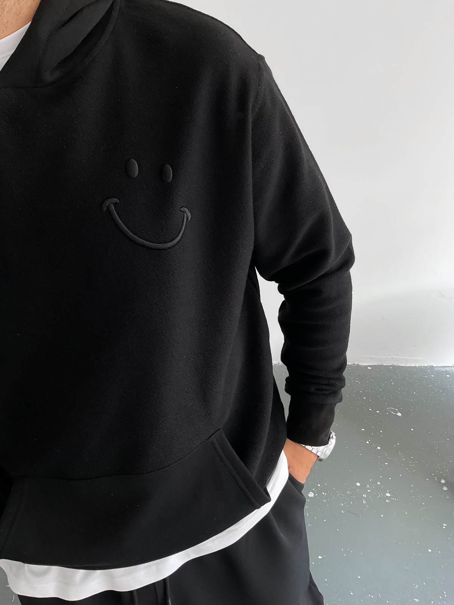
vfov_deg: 61.7
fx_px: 507
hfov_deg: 48.2
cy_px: 302
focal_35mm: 29
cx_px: 227
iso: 50
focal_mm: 3
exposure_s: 1/120
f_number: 1.8
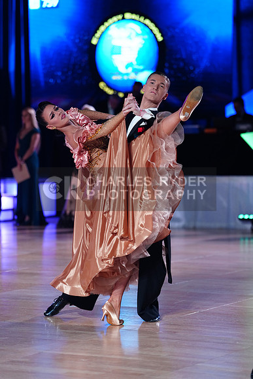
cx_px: 126
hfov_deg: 11.2
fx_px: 1285
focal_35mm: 122
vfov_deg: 16.8
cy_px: 190
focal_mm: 122
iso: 2000
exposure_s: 1/400
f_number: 2.8
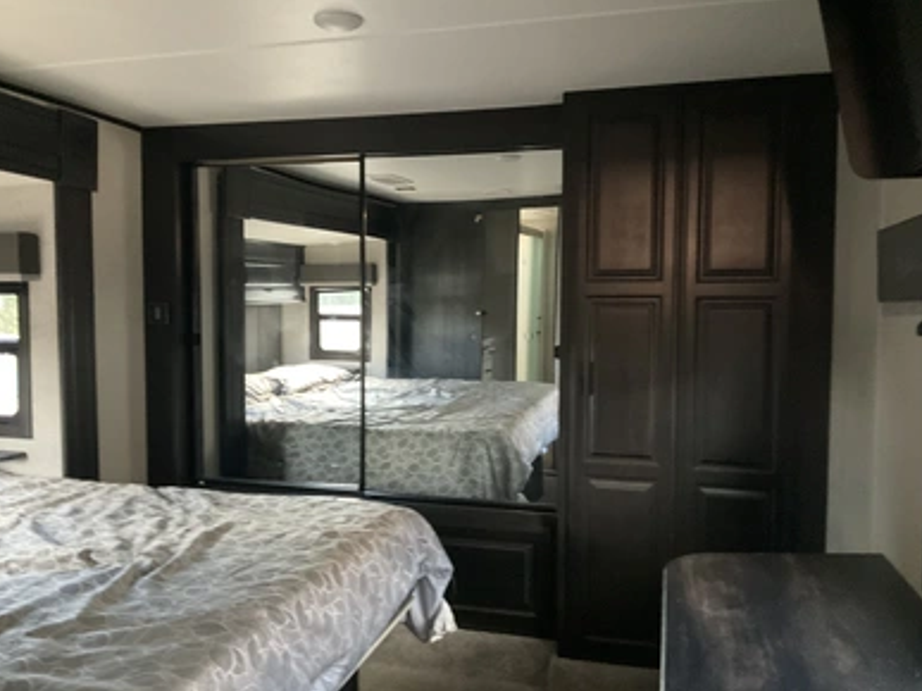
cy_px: 348
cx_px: 457
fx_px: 799
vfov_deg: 46.8
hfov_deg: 60.0
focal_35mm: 30
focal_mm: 3
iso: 500
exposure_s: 1/30
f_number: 1.8
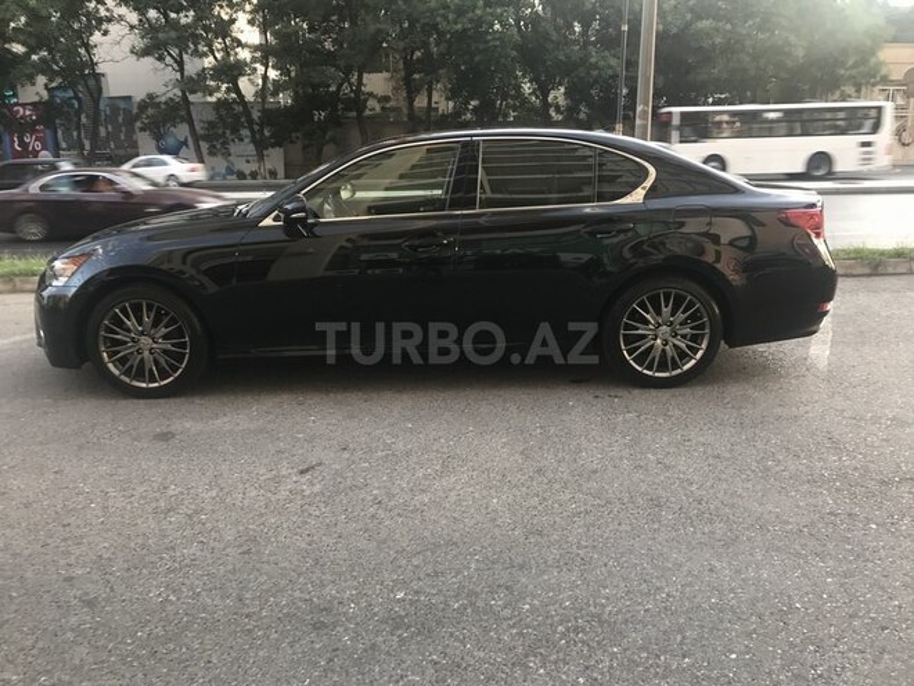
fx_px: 739
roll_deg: +0.2
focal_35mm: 28
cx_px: 457
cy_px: 343
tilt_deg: -14.4
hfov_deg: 63.4
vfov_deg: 49.7
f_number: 1.8
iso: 32
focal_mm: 3.99
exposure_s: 1/50
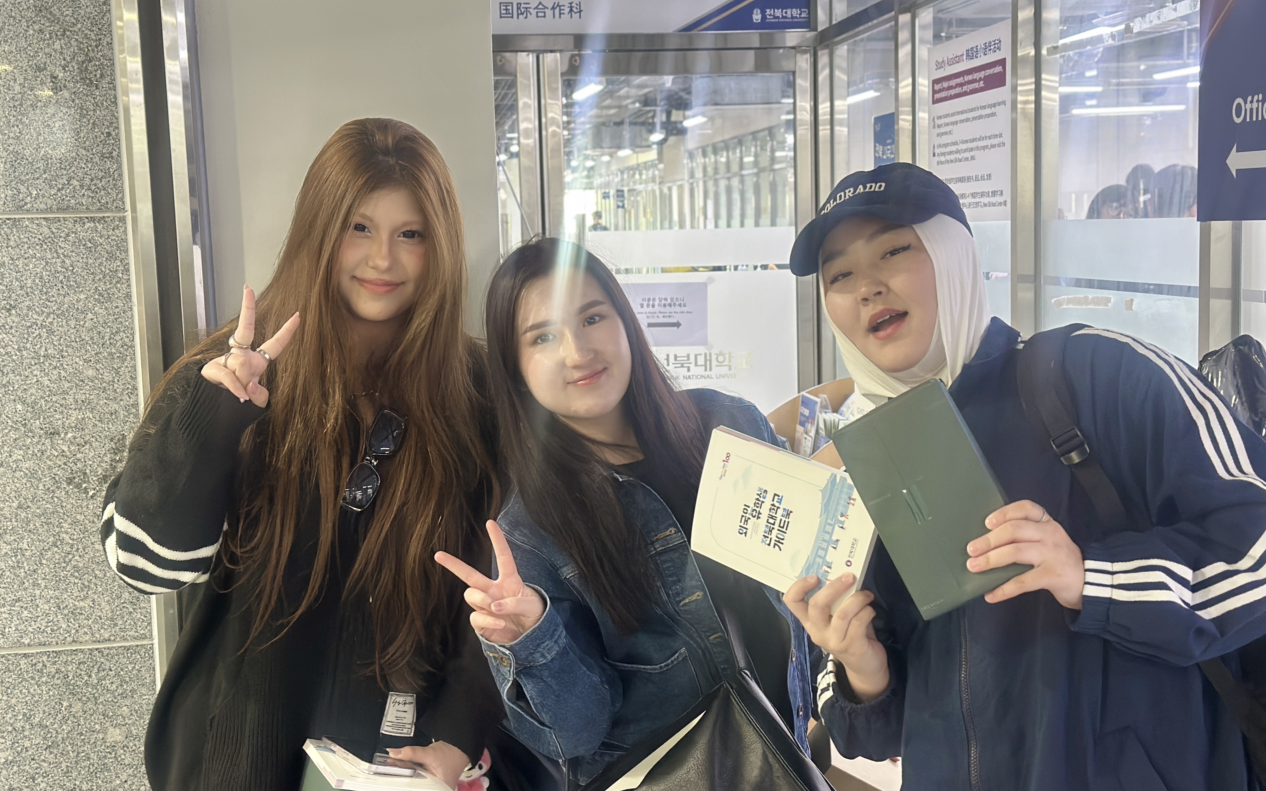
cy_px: 397
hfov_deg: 39.6
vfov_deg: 25.3
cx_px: 633
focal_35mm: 51
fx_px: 1760
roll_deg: +2.2
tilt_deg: -4.9
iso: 320
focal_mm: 6.86
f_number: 1.78
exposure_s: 1/40
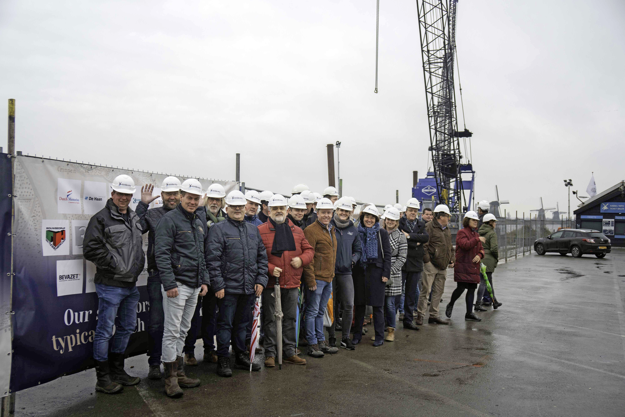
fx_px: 677
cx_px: 312
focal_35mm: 39
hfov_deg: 49.6
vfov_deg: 34.2
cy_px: 208
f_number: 4
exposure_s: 1/60
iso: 320
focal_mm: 26
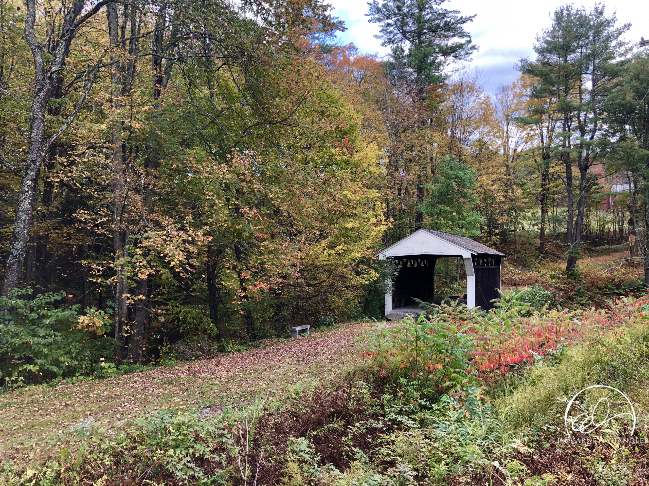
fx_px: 525
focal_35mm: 28
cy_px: 243
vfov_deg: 49.7
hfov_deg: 63.4
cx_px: 324
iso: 20
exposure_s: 1/126
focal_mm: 3.99
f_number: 1.8
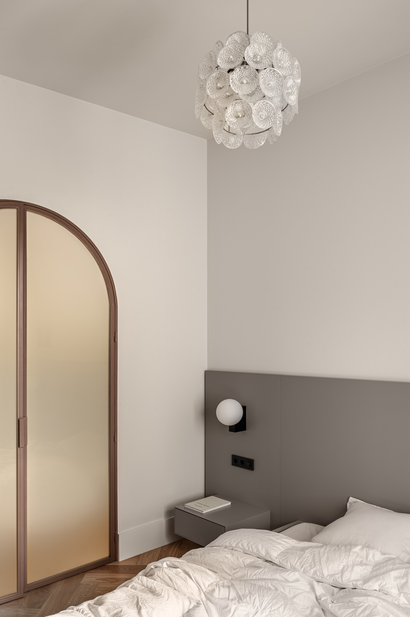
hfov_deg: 43.6
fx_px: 513
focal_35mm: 30
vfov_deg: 62.0
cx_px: 205
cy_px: 308
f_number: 13
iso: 250
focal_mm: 30
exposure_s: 1/2
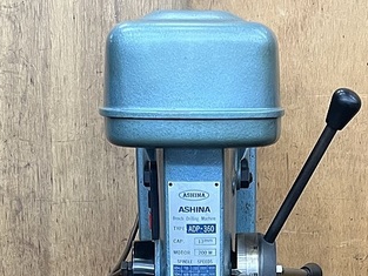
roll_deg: +0.7
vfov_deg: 16.0
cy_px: 438
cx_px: 225
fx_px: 883
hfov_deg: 23.5
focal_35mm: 83
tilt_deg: -22.5
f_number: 1.6
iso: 200
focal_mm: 5.1
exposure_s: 1/60
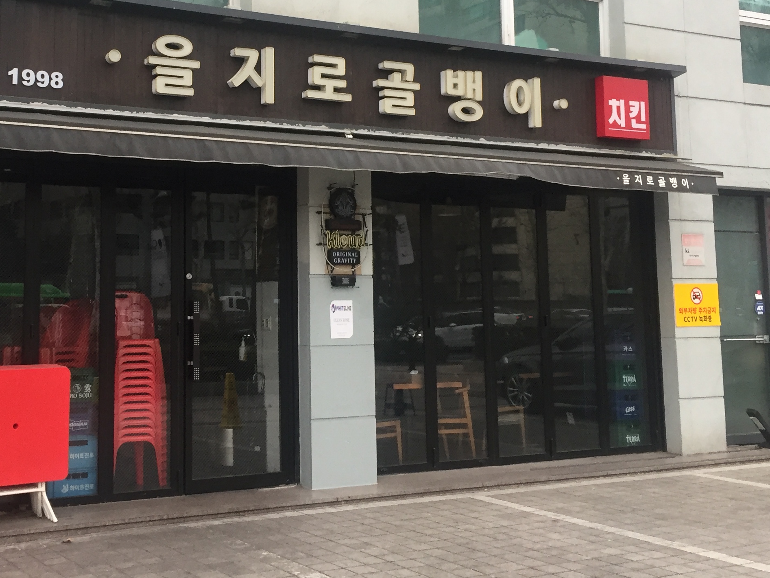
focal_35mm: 50
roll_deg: +0.9
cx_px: 249
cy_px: 172
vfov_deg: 28.8
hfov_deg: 37.7
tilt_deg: +8.4
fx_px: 1112
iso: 50
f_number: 2.2
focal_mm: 4.15
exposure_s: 1/30
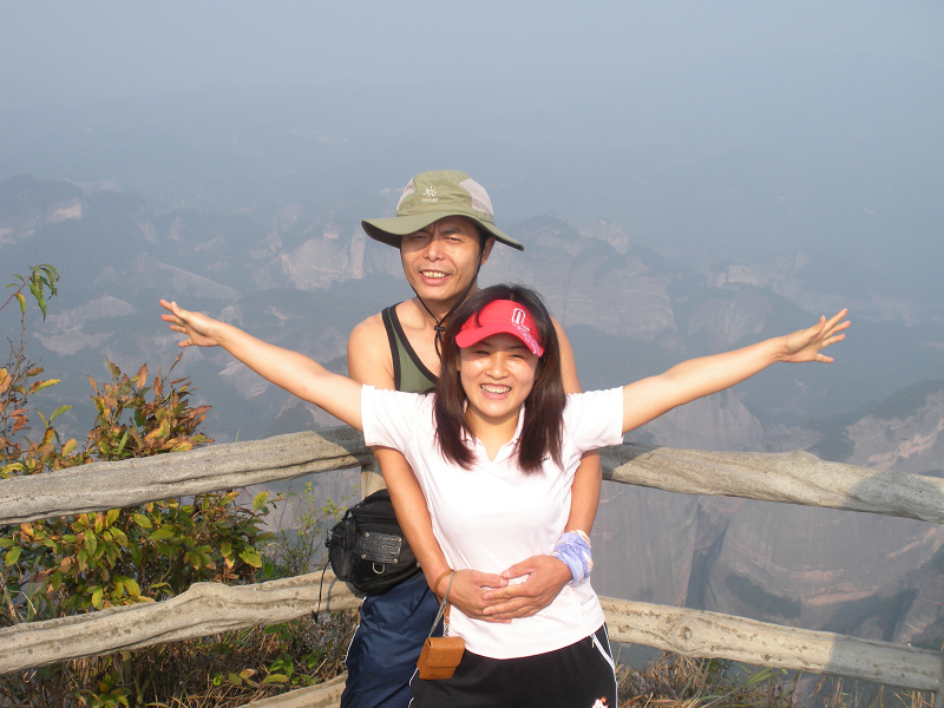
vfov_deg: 32.9
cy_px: 354
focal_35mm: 44
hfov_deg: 42.9
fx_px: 1200
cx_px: 472
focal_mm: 7.7
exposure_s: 1/384
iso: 64
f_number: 4
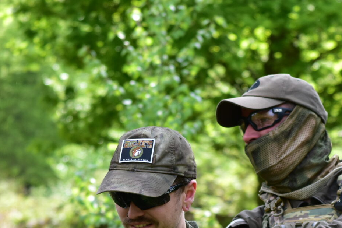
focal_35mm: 339
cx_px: 279
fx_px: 3220
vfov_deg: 4.0
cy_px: 264
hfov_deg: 6.1
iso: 560
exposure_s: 1/800
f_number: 4.2
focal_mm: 82
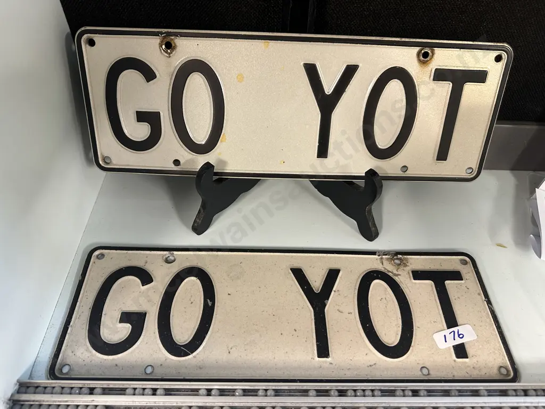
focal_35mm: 24
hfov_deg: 71.6
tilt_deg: -49.0
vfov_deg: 56.8
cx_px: 272
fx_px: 378
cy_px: 204
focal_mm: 6.86
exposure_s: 1/50
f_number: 1.78
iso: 250
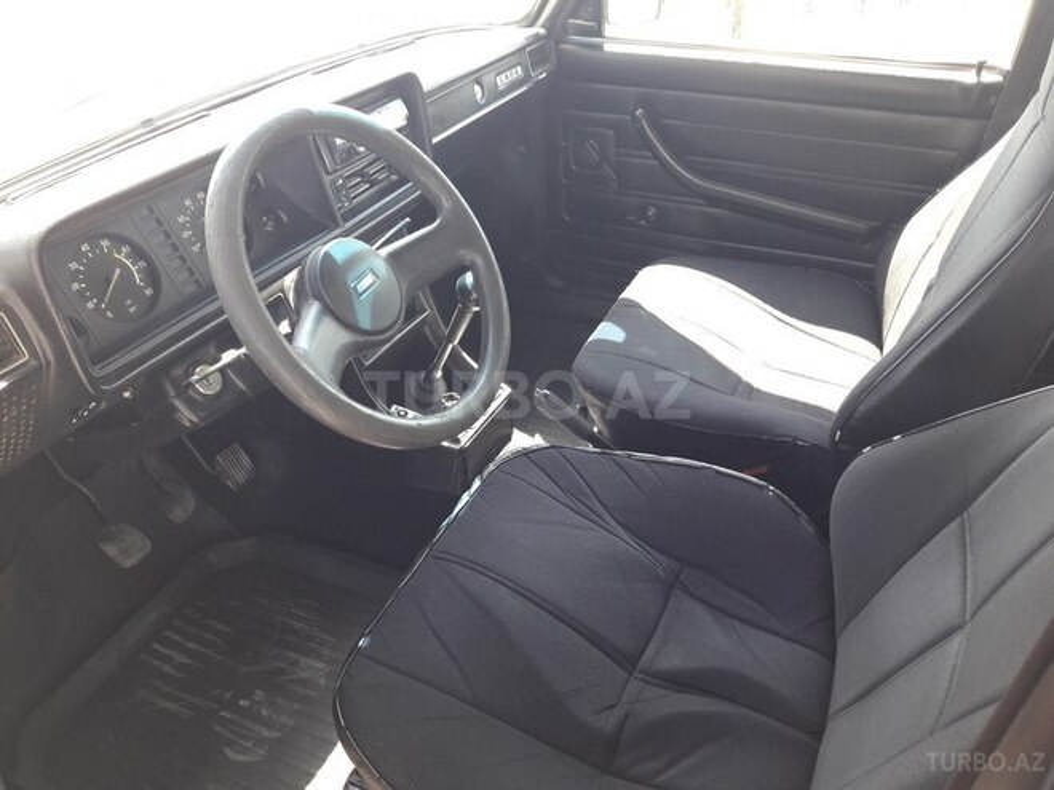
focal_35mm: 28
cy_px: 395
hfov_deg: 63.4
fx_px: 853
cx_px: 527
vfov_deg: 49.7
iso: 64
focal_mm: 3.7
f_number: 1.9
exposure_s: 1/50
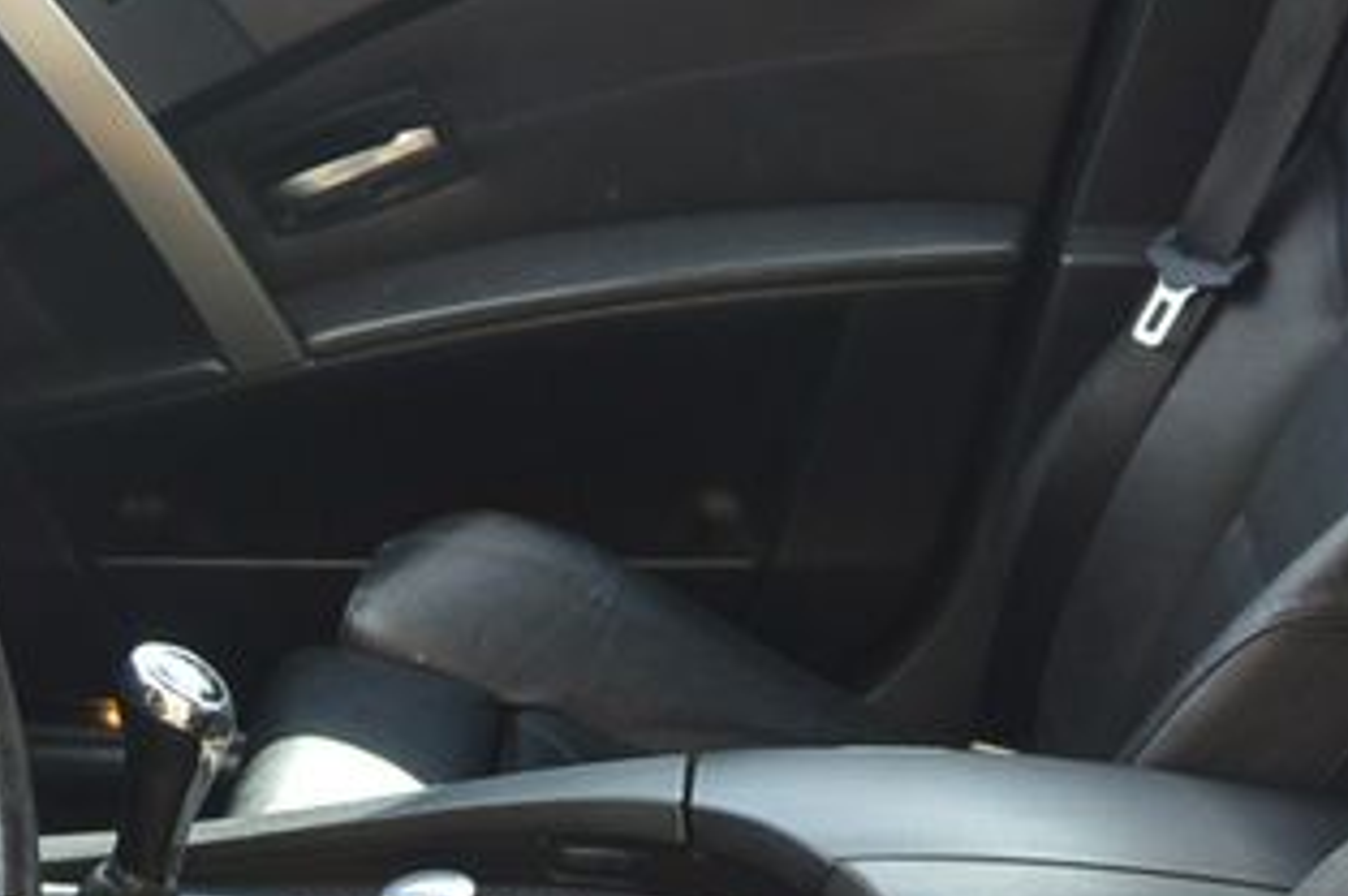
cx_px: 314
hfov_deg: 21.3
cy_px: 1187
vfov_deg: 13.8
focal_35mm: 95
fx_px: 3553
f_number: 4
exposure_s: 1/200
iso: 160
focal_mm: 11
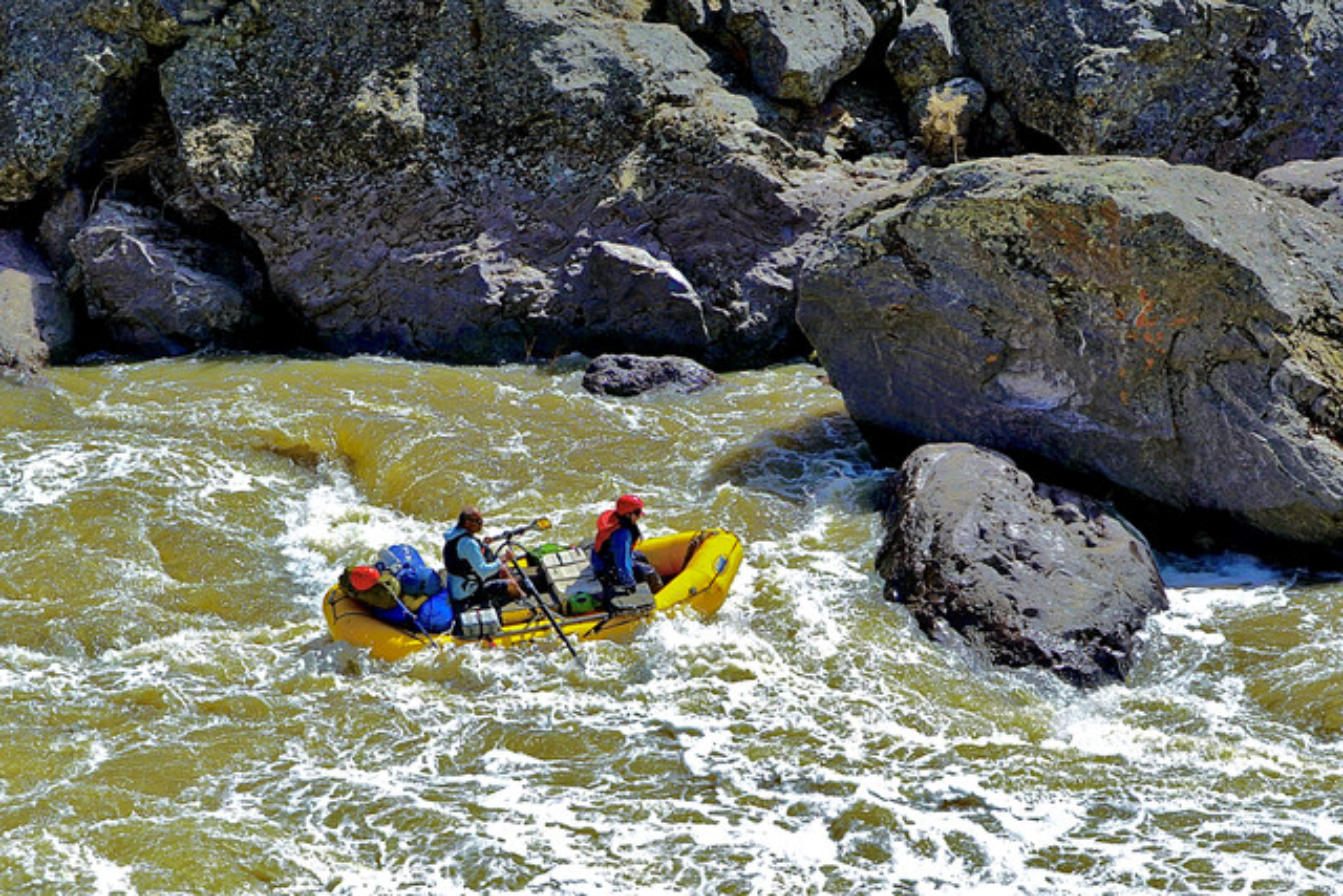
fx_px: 3918
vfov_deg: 13.0
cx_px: 672
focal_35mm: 105
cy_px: 448
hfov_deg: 19.5
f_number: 8
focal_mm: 70
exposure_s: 1/160
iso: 100
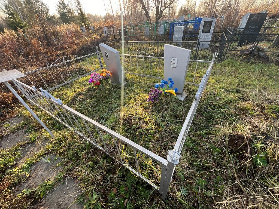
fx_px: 105
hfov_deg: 106.2
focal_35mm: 13
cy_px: 104
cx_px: 140
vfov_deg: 89.9
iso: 32
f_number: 1.8
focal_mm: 1.57
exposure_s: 1/112
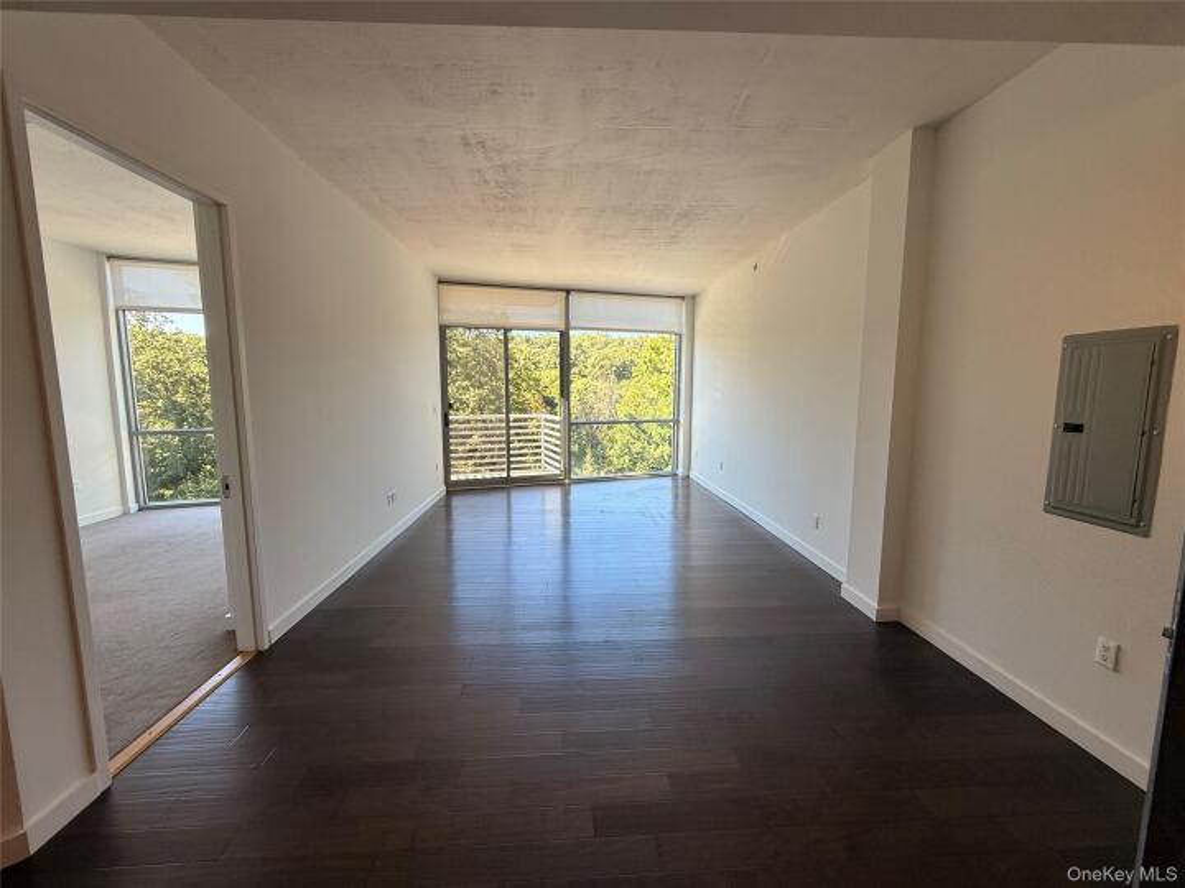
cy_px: 444
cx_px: 592
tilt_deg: -6.0
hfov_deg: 102.1
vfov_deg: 85.7
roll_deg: -0.7
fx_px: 479
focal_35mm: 14
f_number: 2.2
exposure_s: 1/144
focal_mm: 2.22
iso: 50
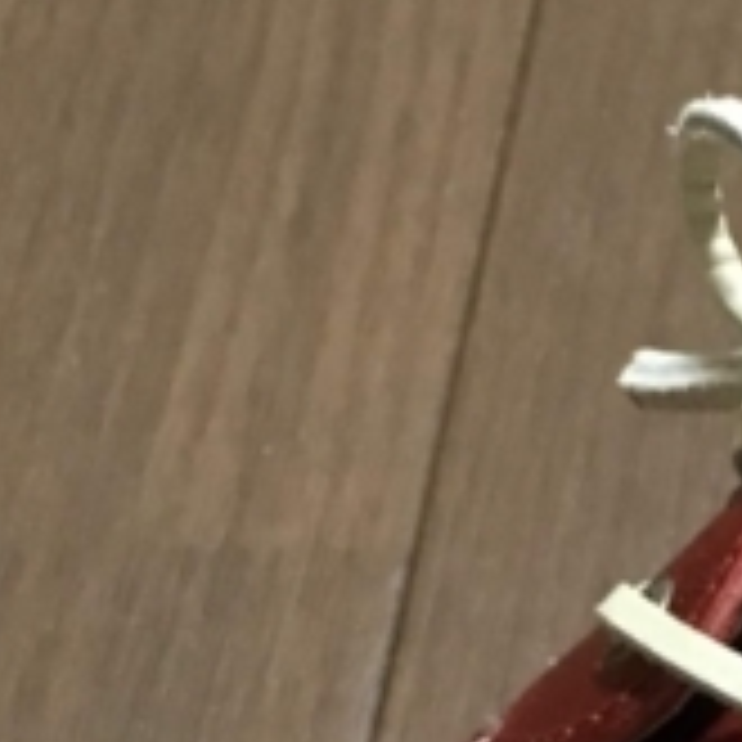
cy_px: 1327
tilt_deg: -55.9
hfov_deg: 10.3
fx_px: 3856
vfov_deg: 10.4
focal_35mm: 159
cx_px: 1349
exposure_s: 1/15
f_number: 2.2
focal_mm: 4.15
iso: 200
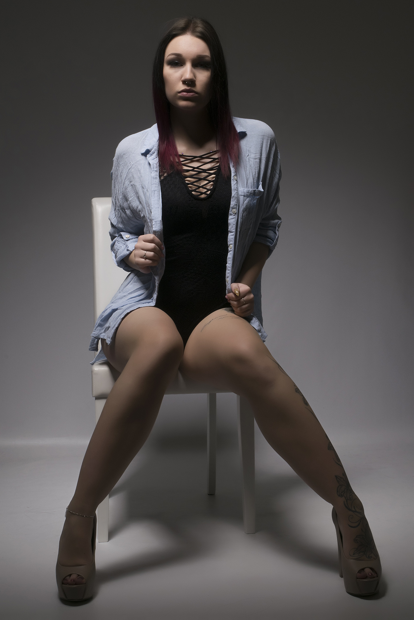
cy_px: 310
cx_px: 207
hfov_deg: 22.6
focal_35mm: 60
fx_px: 1035
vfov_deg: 33.4
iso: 200
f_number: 20
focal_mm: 40
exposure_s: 1/100
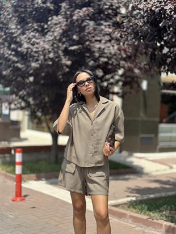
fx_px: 325
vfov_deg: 39.6
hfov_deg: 30.3
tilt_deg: -2.2
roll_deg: -3.3
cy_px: 117
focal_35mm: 48
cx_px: 88
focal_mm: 6.86
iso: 80
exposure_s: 1/3058
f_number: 1.78
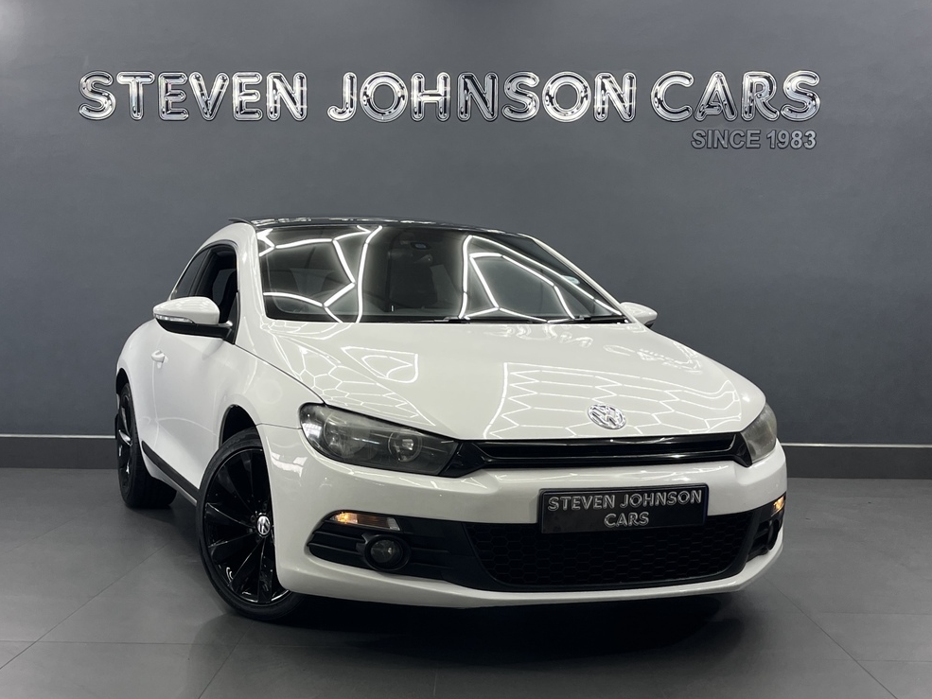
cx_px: 458
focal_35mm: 27
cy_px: 359
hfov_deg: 65.3
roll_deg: +2.2
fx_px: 727
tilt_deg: -7.5
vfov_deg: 51.4
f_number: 1.6
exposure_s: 1/100
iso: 50
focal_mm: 5.1
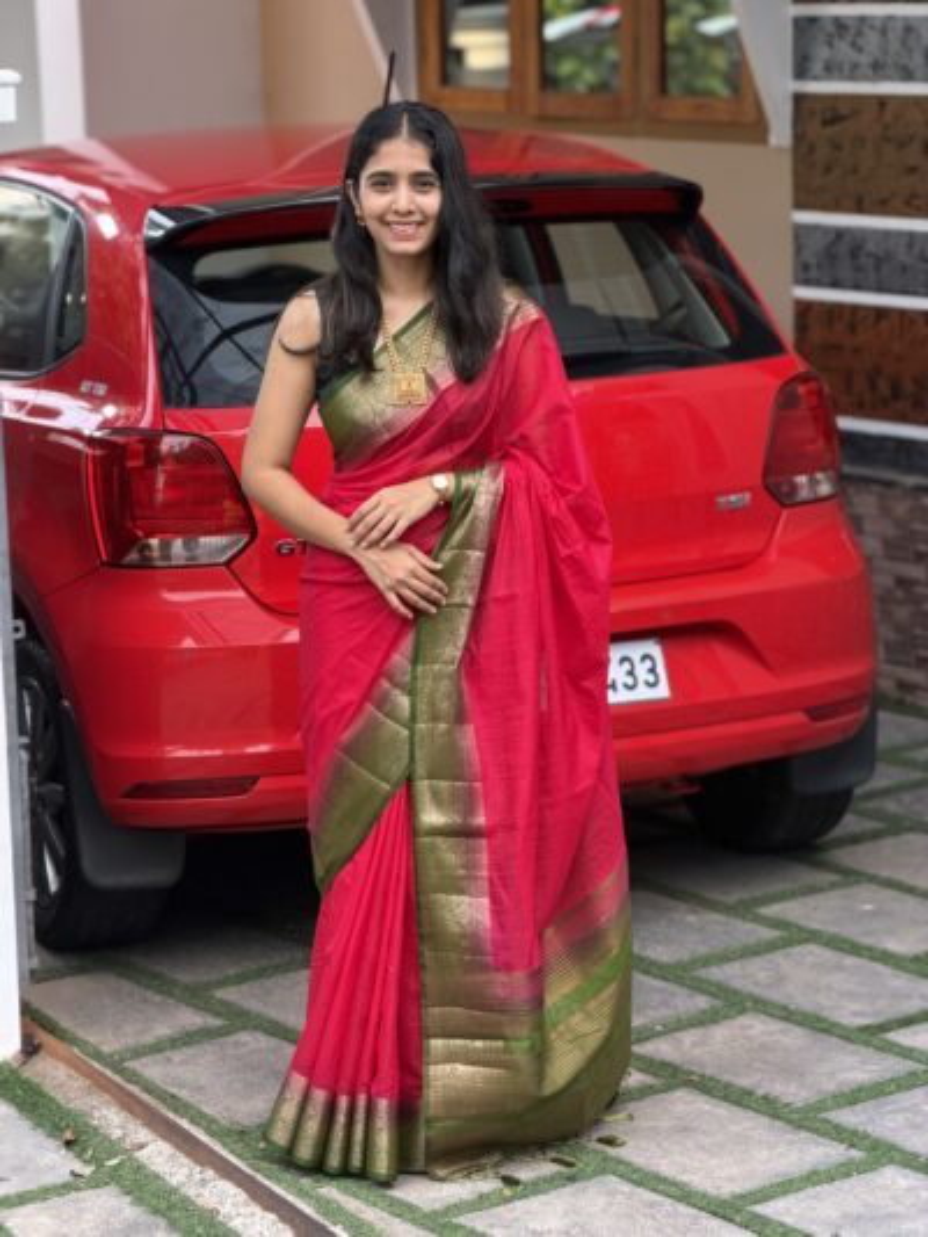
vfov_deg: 19.6
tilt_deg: -10.0
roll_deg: +1.4
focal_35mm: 100
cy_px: 618
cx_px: 464
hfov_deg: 14.8
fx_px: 3573
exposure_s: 1/121
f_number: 2.8
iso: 160
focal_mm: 16.89
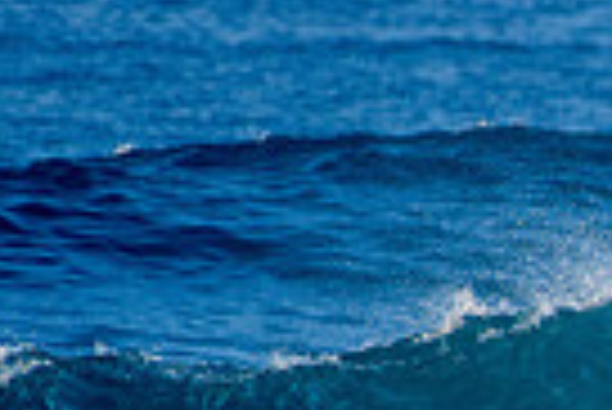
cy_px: 601
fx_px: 36333
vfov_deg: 0.6
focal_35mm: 2135
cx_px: 1125
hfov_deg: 1.0
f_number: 5.6
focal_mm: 500
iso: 500
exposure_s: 1/2000
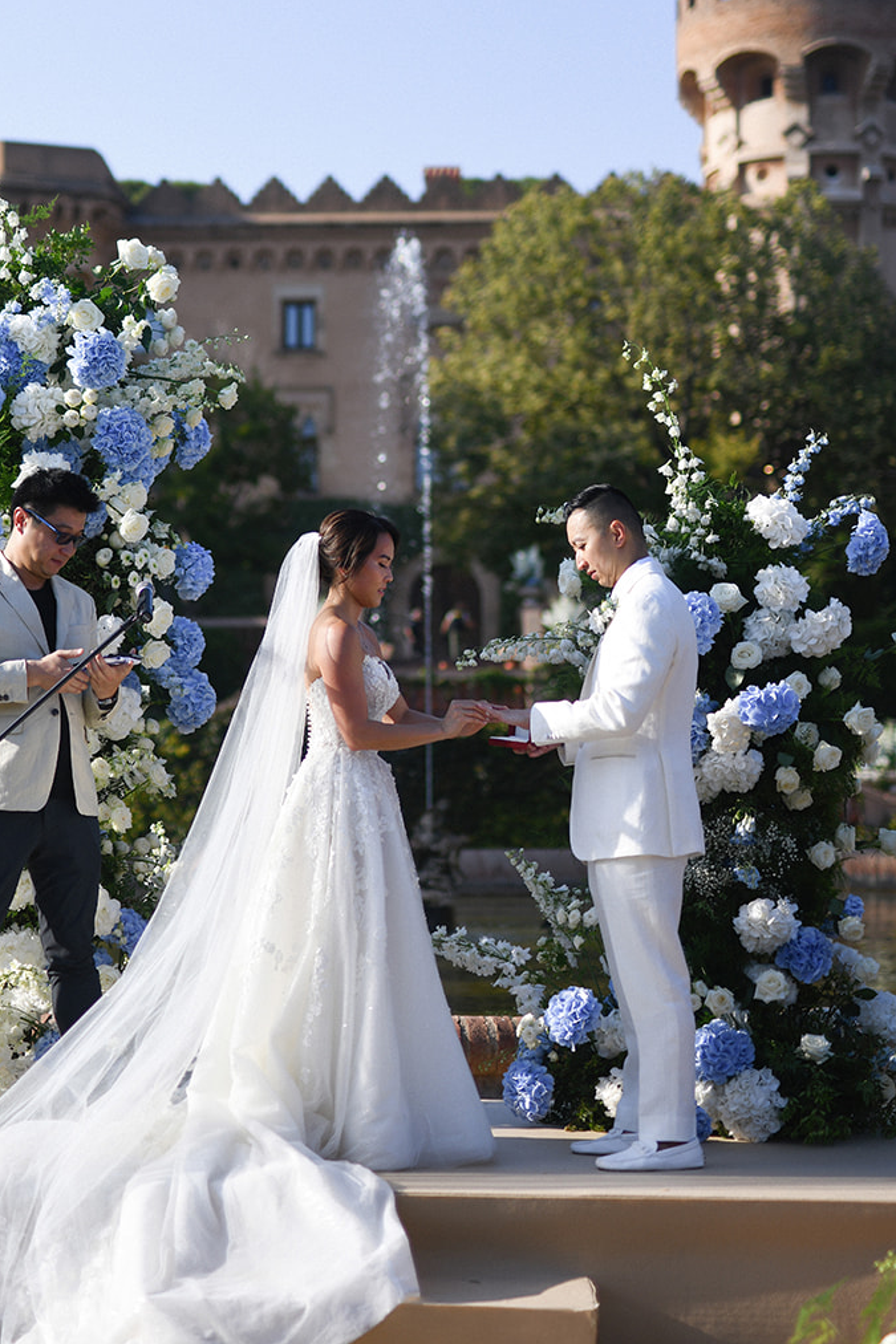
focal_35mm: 79
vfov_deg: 25.6
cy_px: 496
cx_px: 406
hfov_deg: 17.3
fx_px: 2950
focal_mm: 50
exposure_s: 1/8000
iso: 80
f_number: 1.6
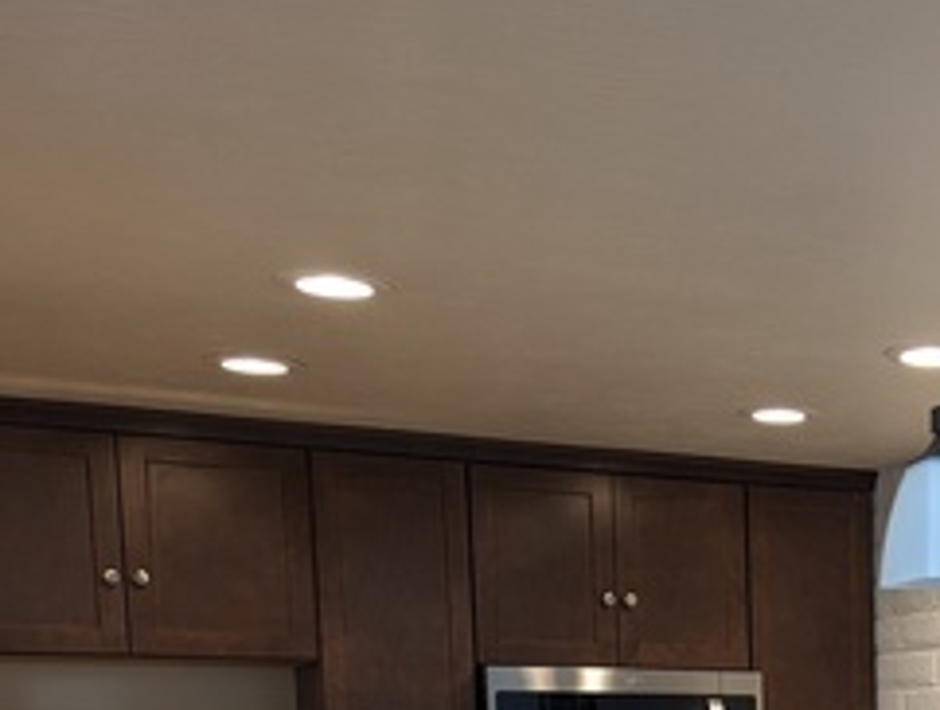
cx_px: 1014
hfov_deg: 27.1
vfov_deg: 20.2
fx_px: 1797
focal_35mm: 66
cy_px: 956
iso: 104
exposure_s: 1/60
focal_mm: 6.81
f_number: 1.85
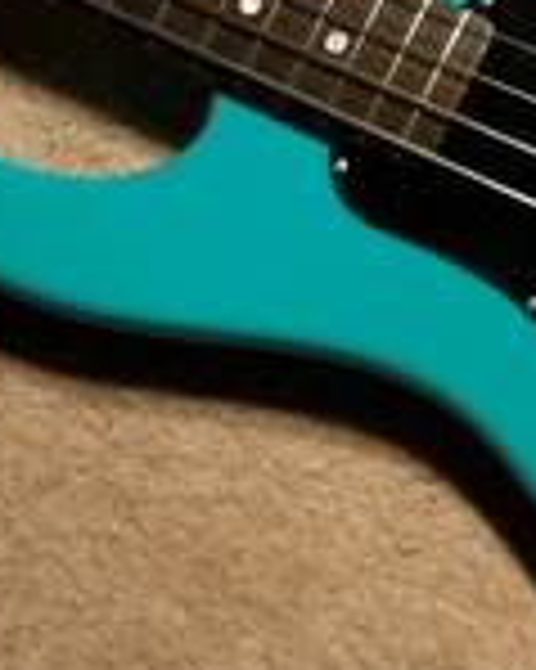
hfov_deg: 14.8
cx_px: 606
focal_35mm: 101
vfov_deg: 19.0
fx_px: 2005
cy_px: 342
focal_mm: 7.5
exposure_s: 1/90
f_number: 2.8
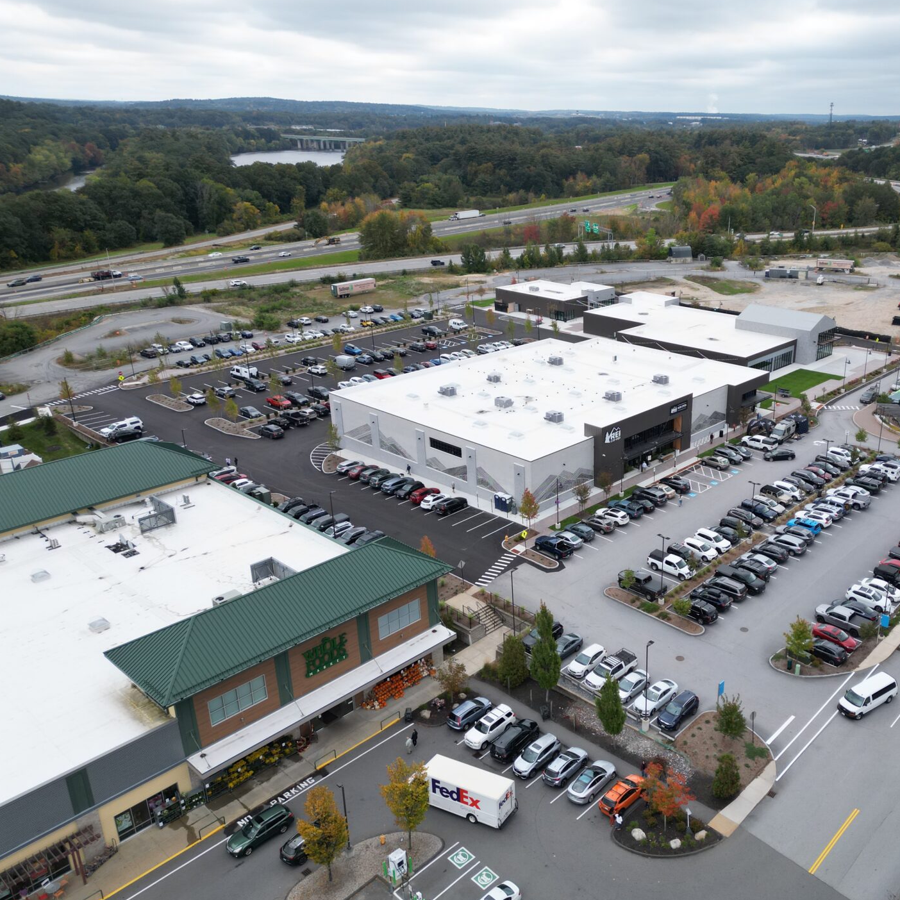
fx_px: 853
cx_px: 612
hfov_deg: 54.3
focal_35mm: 29
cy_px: 452
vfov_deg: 55.6
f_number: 1.7
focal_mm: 6.72
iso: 200
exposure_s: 1/1500
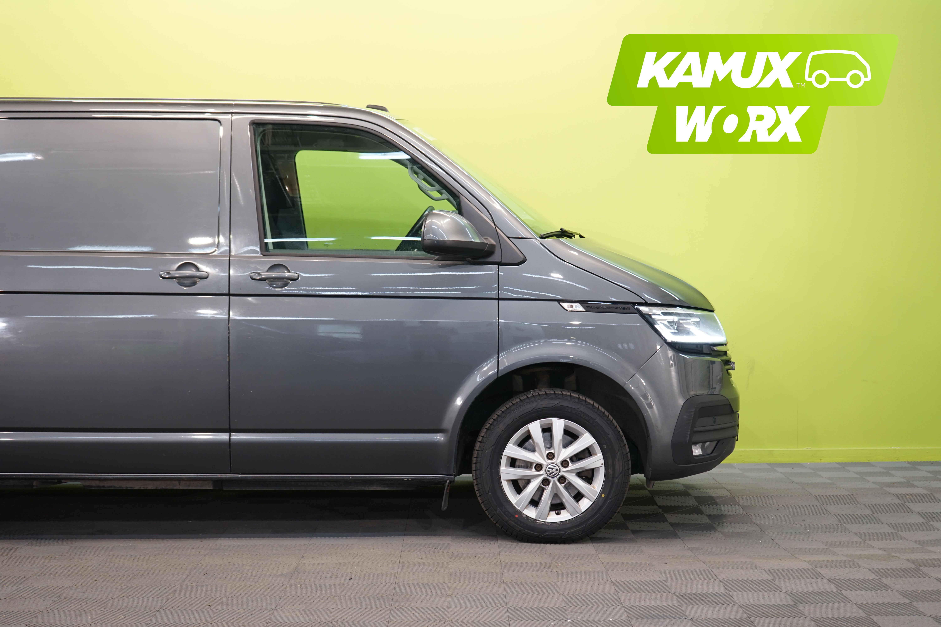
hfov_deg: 35.1
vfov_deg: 23.8
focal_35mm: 57
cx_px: 470
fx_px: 1490
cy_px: 314
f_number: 5.6
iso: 400
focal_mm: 57
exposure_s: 1/20
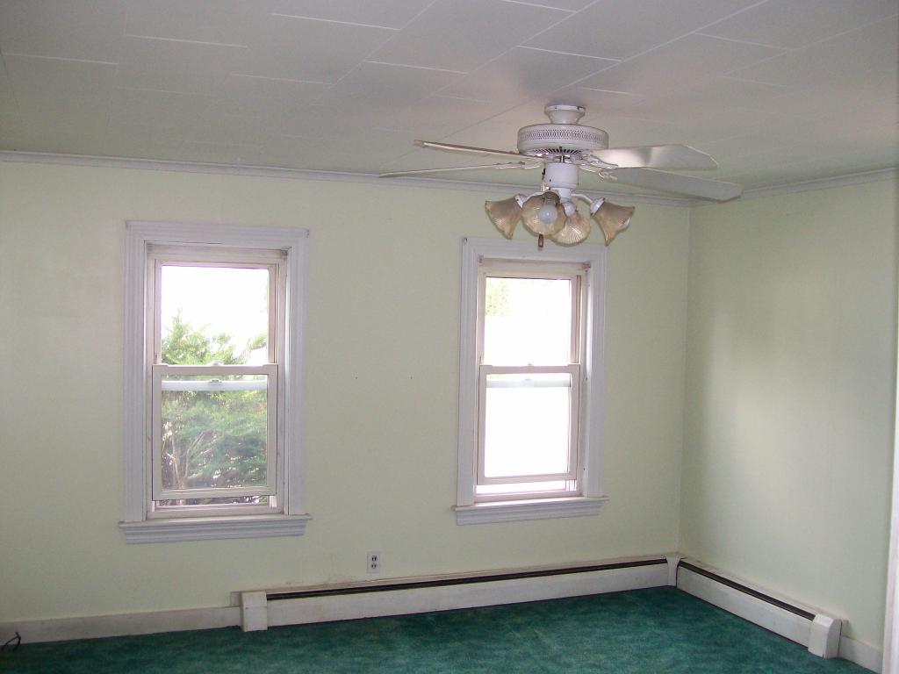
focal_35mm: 36
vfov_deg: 39.7
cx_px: 450
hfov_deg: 51.4
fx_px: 935
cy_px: 337
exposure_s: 1/97.9
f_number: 2.7
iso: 140
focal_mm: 6
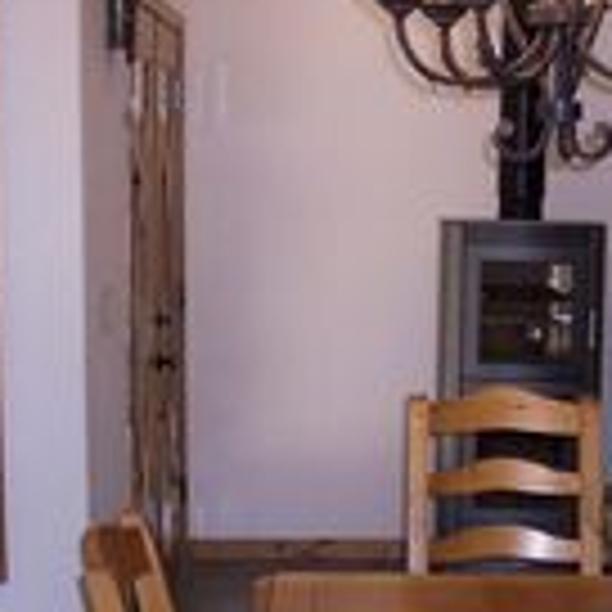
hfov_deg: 18.5
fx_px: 1860
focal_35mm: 93
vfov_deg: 18.6
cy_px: 446
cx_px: 482
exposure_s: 1/60
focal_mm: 8
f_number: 2.8
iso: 140
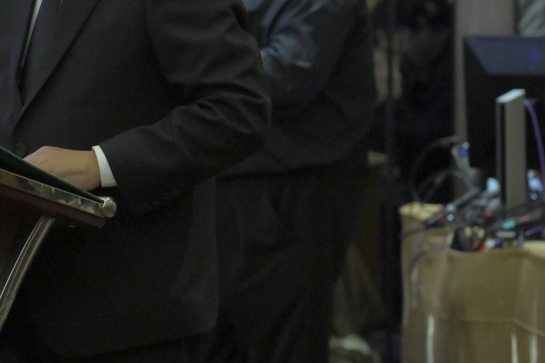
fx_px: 4874
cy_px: 52
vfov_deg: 4.3
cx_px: 13
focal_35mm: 322
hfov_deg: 6.4
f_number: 4.5
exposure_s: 1/125
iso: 2500
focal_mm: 120
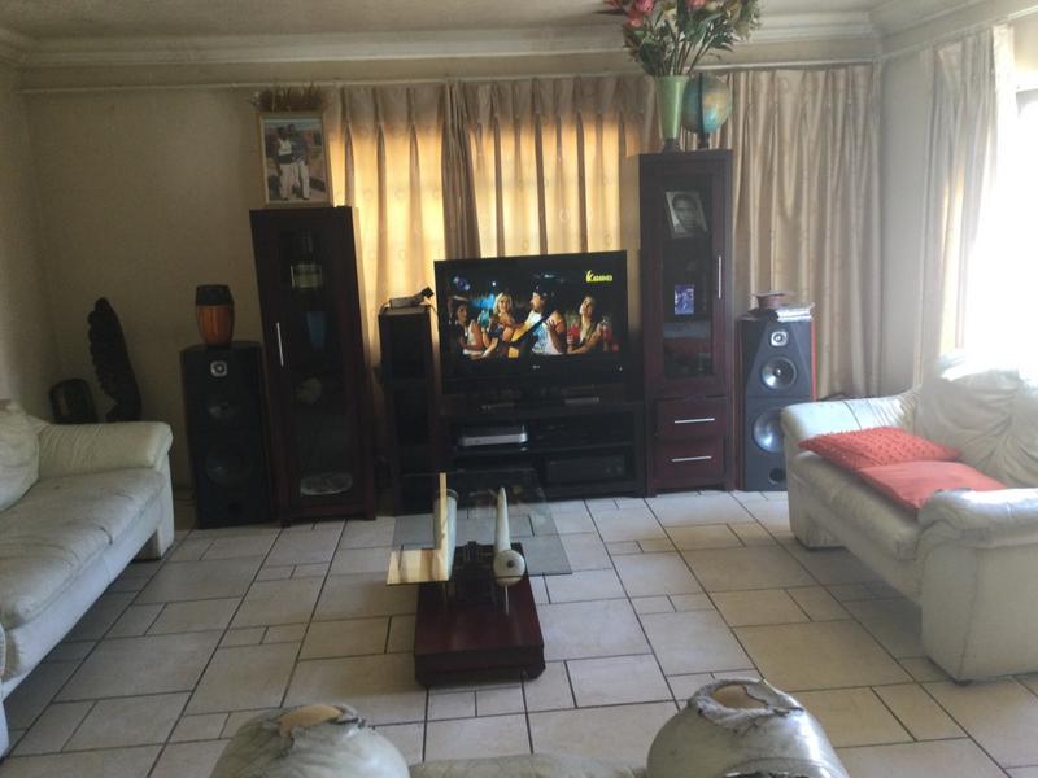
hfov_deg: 58.4
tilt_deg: -11.1
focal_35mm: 31
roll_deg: +3.5
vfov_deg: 45.4
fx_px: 930
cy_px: 389
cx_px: 519
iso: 80
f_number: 2.4
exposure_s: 1/33
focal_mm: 3.3
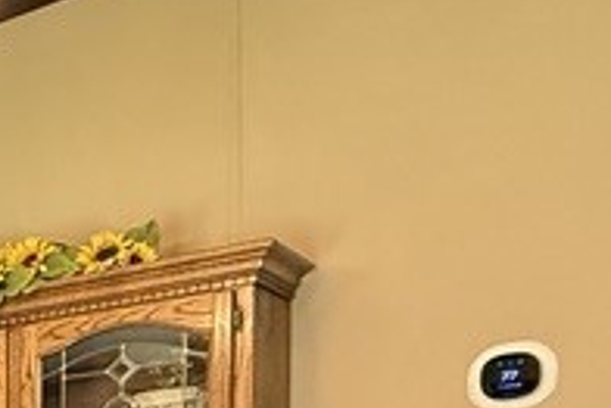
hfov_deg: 17.8
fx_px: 1291
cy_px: 679
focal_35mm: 76
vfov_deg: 15.9
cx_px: -633
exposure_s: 1/60
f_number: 2.2
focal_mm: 2.22
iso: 640
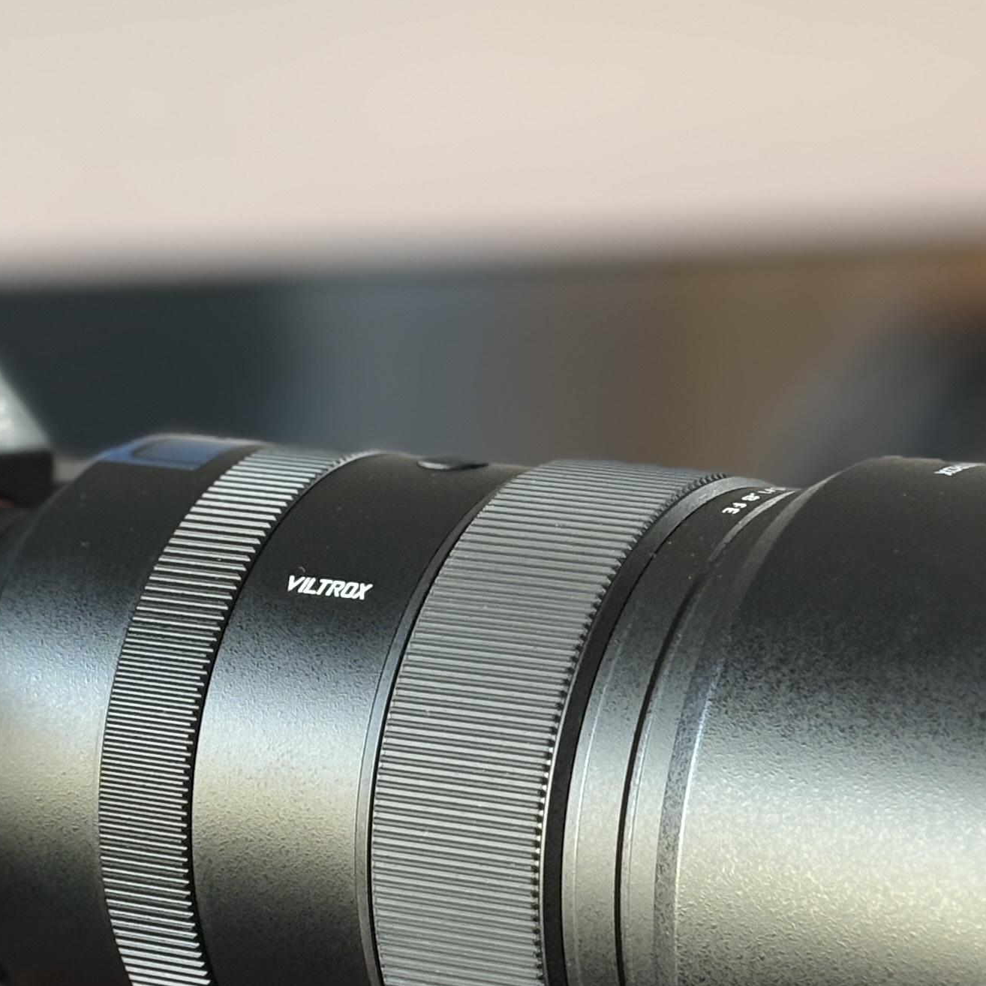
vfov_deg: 12.4
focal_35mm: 141
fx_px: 4544
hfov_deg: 12.4
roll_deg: +0.7
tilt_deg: -8.4
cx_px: 344
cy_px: 670
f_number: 1.6
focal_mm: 5.96
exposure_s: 1/60
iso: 100
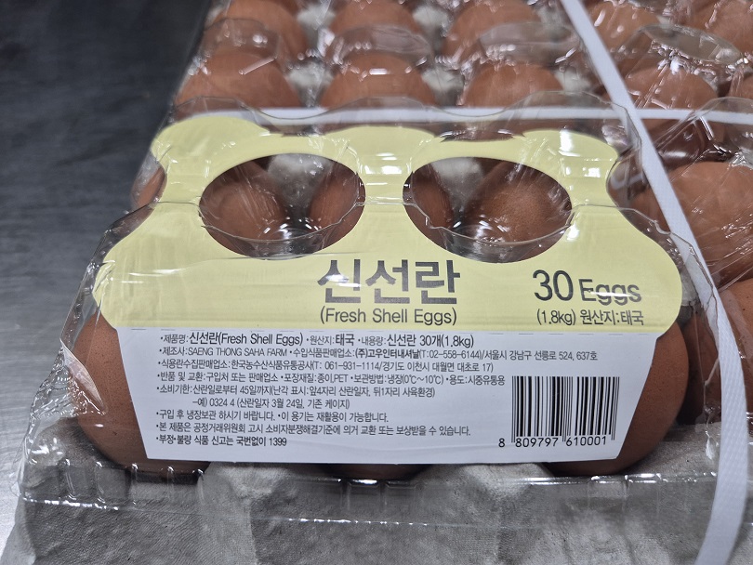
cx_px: 376
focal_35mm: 23
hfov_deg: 73.9
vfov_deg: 58.9
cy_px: 282
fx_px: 500
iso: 200
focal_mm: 5.4
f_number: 1.8
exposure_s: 1/120
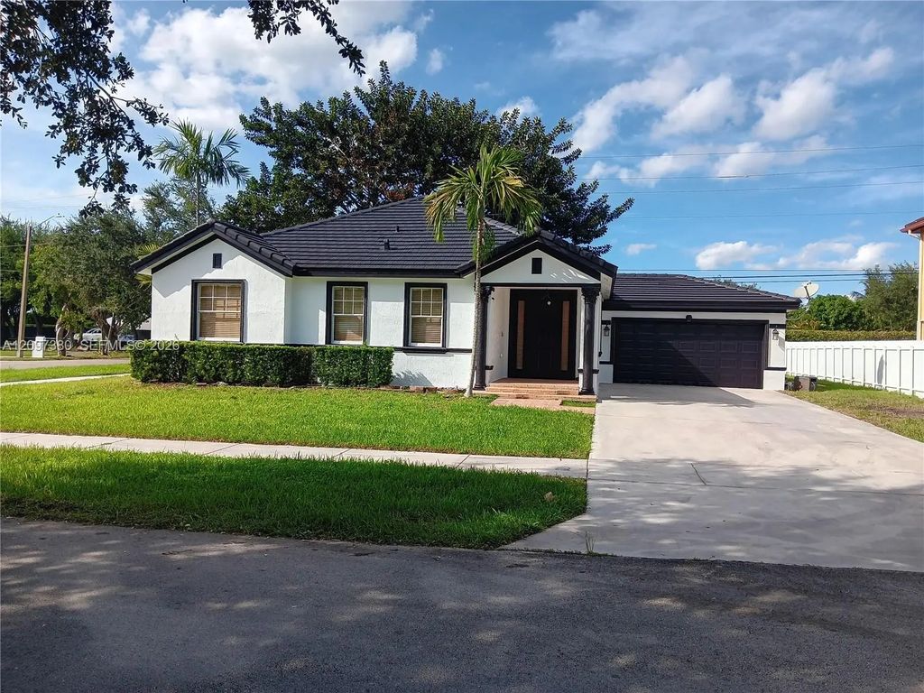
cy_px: 346
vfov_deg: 53.1
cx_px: 462
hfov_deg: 67.3
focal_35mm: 26
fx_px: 694
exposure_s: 1/1000
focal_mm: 3.98
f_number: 1.8
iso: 20
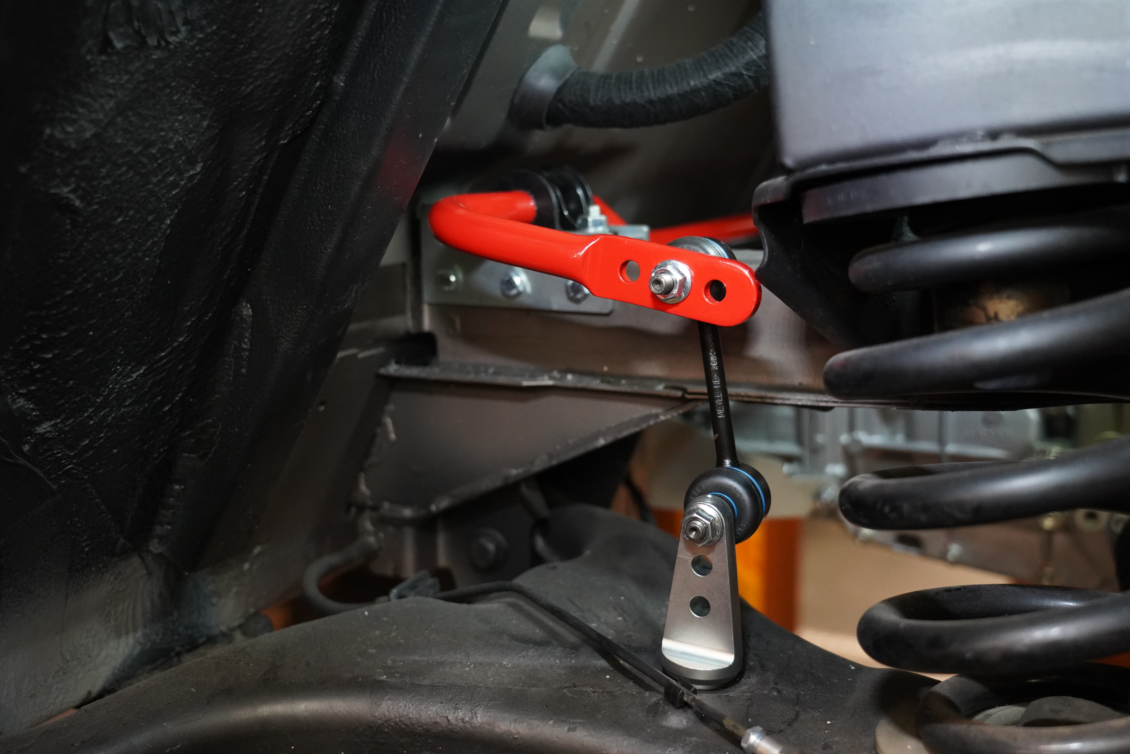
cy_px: 377
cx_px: 565
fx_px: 1224
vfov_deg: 34.2
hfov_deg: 49.6
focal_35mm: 39
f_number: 4
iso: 6400
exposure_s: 1/160
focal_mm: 39
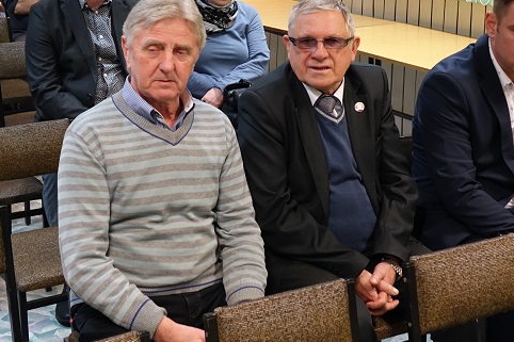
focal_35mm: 73
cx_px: 274
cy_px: 101
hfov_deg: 27.7
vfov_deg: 18.6
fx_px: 1042
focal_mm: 16.09
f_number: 2.8
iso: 800
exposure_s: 1/40
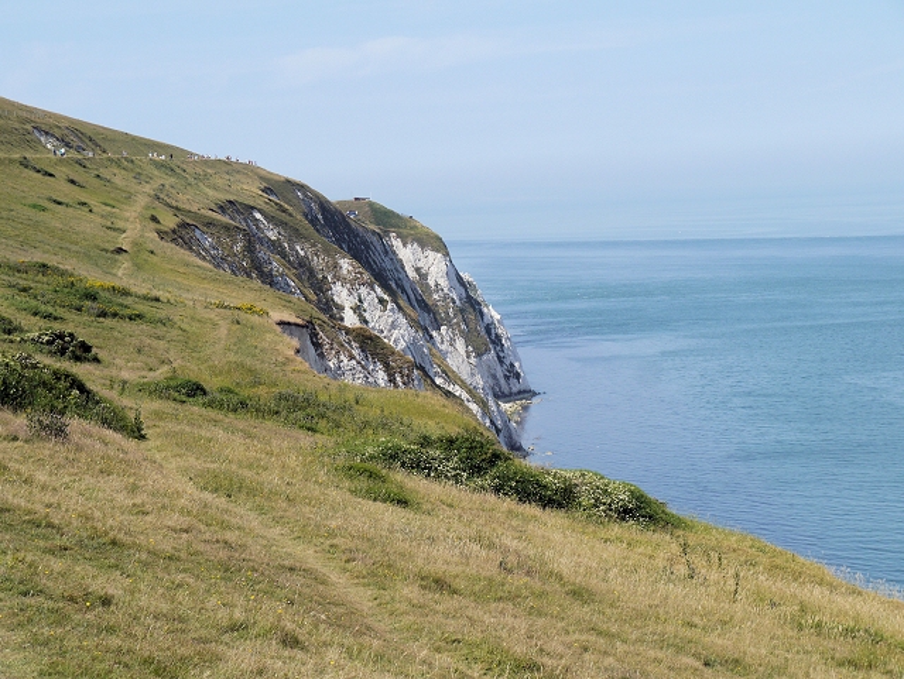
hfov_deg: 23.3
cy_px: 340
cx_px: 452
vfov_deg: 17.6
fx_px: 2195
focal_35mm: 84
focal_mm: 42
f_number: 11
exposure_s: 1/250
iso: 160
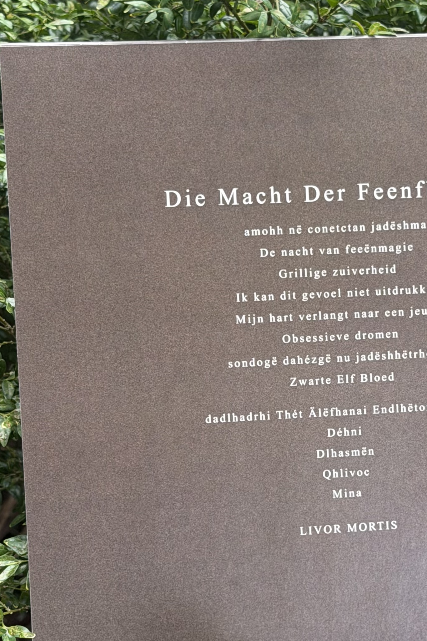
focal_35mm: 80
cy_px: 355
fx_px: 1423
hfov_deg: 17.0
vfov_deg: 25.3
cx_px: 319
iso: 50
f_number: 1.78
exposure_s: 1/223
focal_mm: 6.76
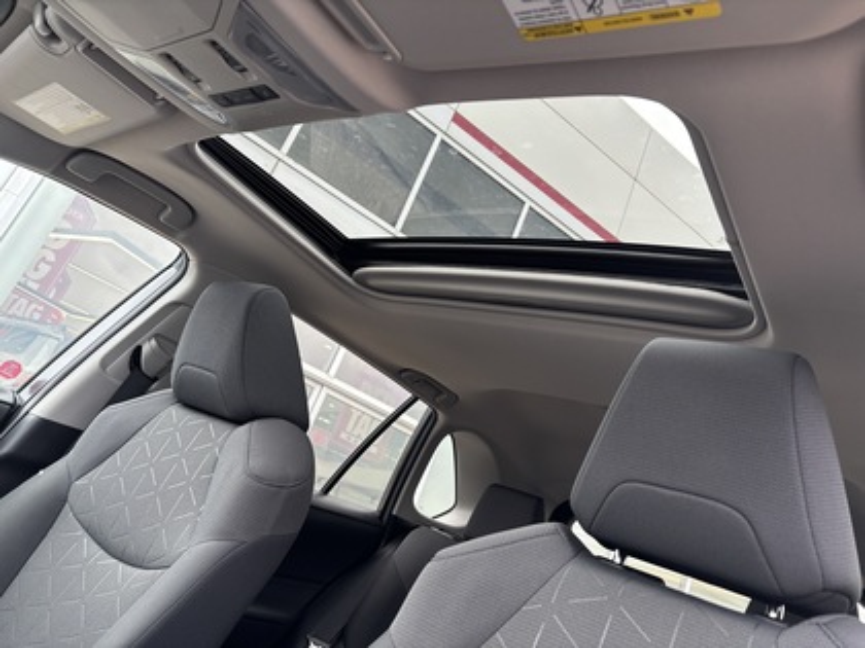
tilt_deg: +18.9
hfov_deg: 67.3
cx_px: 432
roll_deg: -21.6
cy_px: 324
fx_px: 650
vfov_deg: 53.1
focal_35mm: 26
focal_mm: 5.96
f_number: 1.6
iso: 125
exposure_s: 1/121
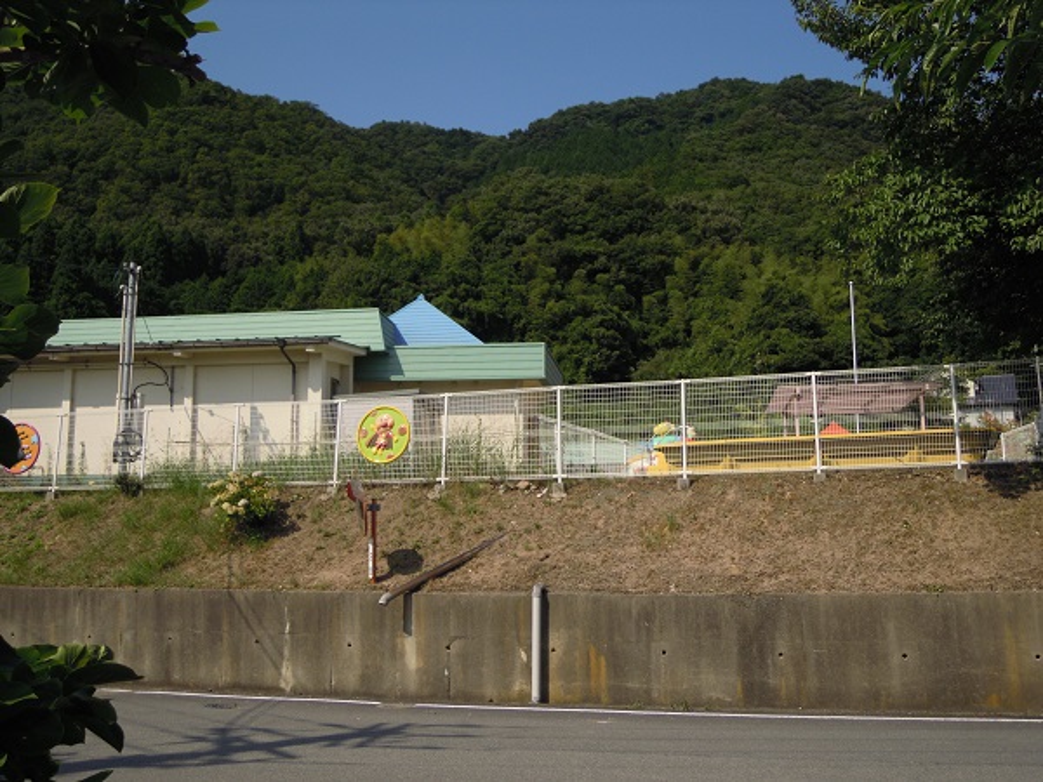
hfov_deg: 51.4
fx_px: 1085
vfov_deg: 39.7
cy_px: 391
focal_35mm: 36
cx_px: 522
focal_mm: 6.4
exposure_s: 1/250
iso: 100
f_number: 8.5
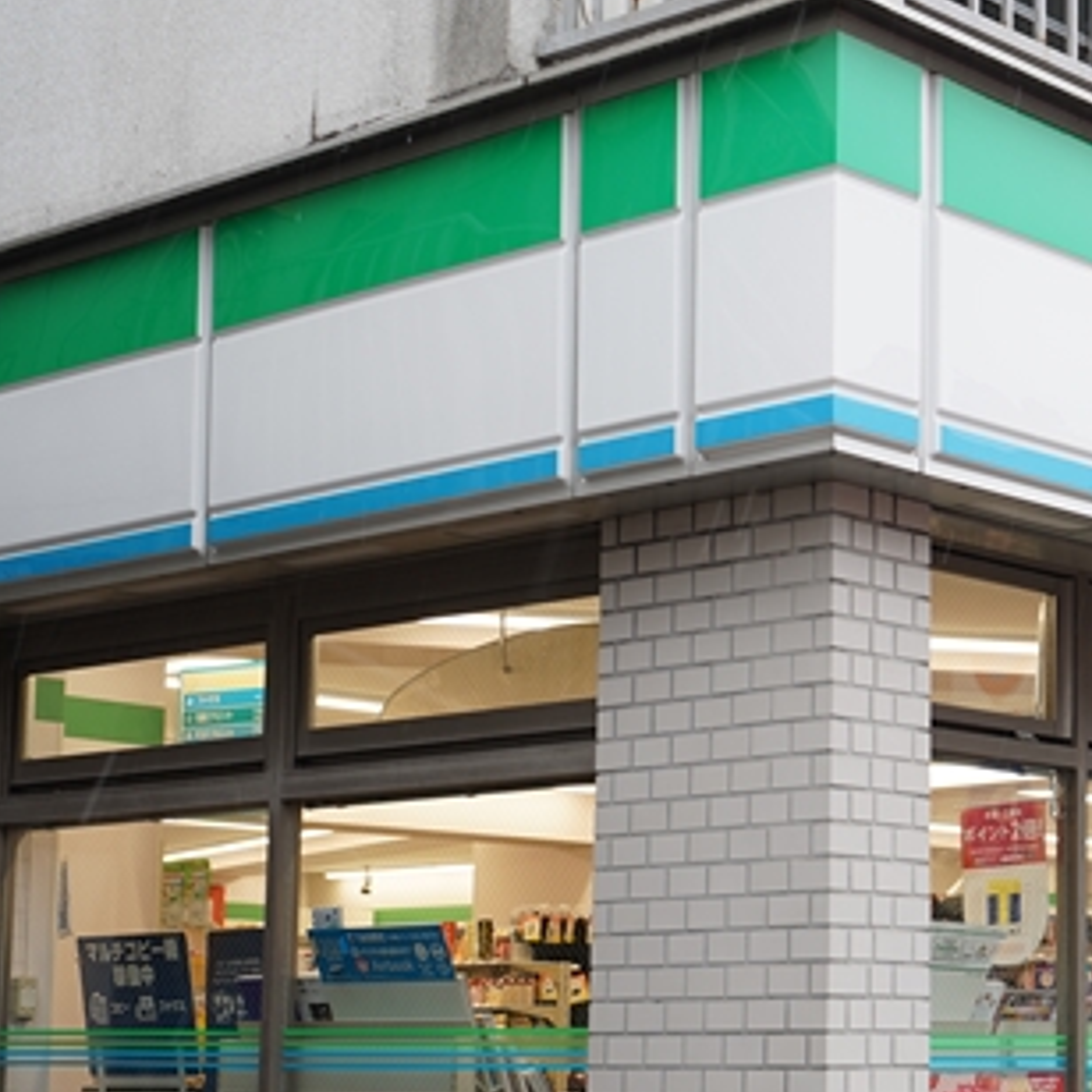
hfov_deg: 22.0
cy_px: 775
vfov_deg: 22.9
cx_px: 1149
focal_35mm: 75
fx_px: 2677
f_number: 3.5
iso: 100
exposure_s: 1/40
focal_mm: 34
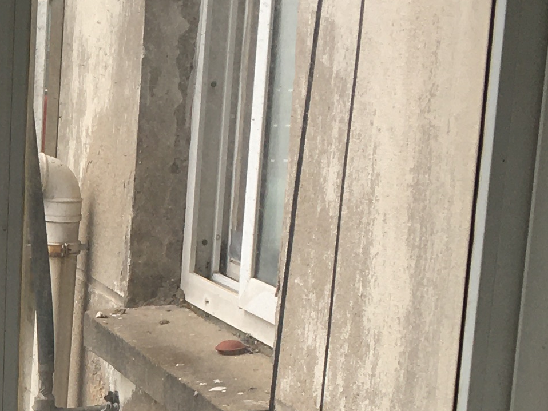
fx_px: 1932
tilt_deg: -14.0
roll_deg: +0.5
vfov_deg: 11.9
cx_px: -237
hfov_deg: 15.1
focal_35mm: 122
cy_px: 504
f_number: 2.2
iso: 25
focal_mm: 4.15
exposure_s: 1/301
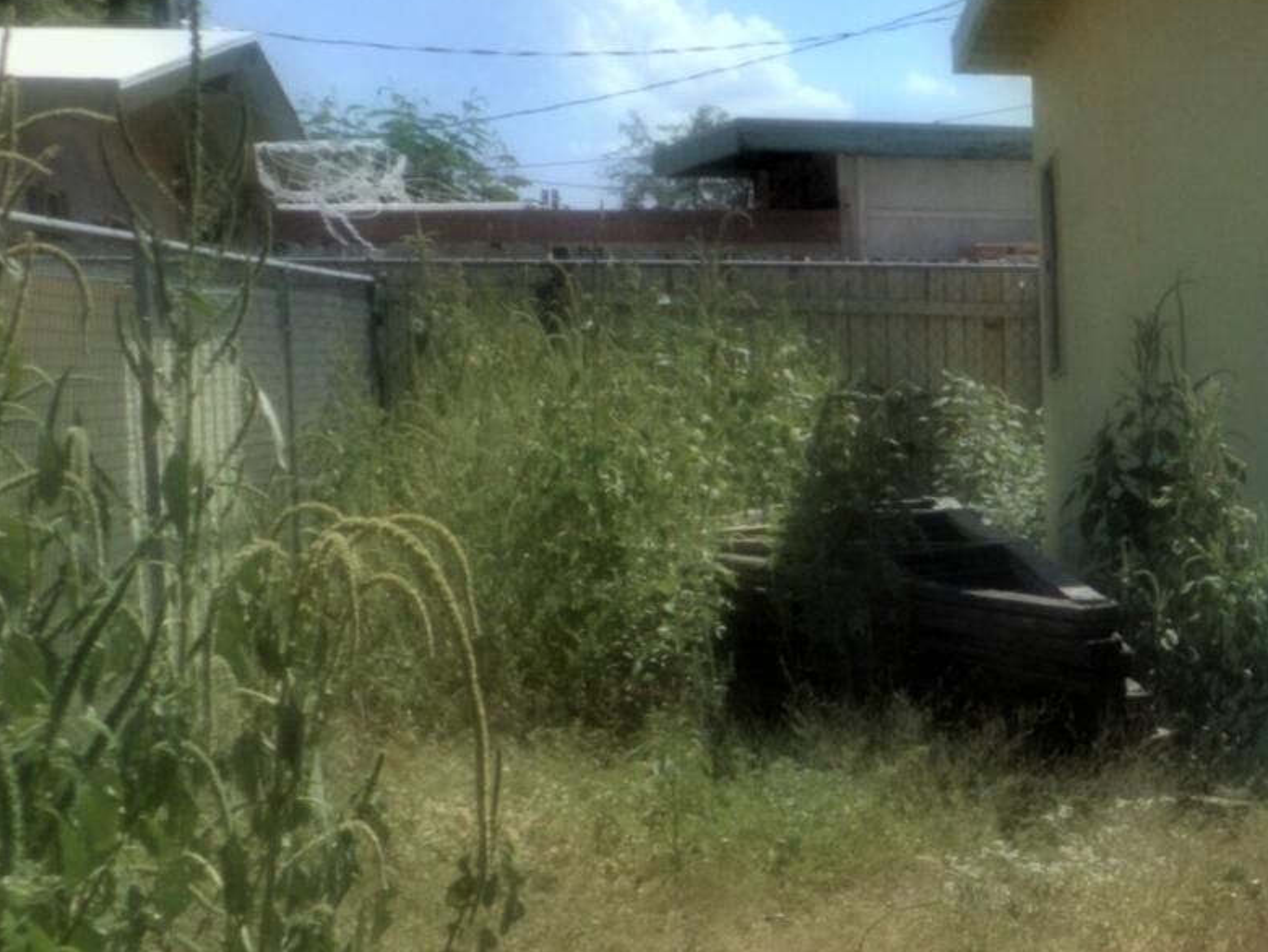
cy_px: 764
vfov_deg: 15.3
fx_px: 3517
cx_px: 1744
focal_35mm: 96
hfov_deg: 18.7
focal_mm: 4.5
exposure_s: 1/1250
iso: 80
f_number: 3.7
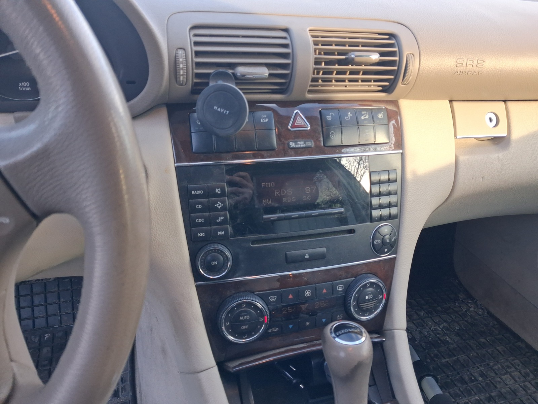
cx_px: 269
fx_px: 420
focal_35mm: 27
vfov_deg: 51.4
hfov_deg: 65.3
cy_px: 202
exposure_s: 1/100
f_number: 1.8
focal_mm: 4
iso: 100
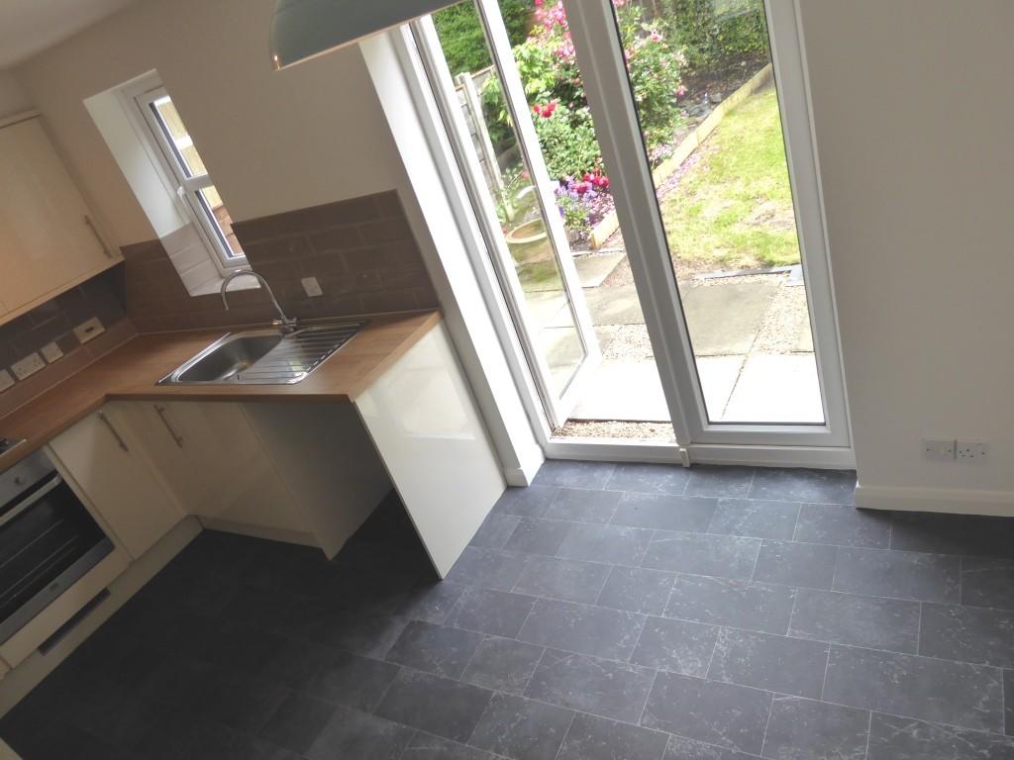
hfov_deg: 69.4
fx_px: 732
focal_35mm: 25
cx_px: 507
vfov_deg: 54.9
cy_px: 380
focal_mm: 4.3
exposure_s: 1/100
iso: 125
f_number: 3.3
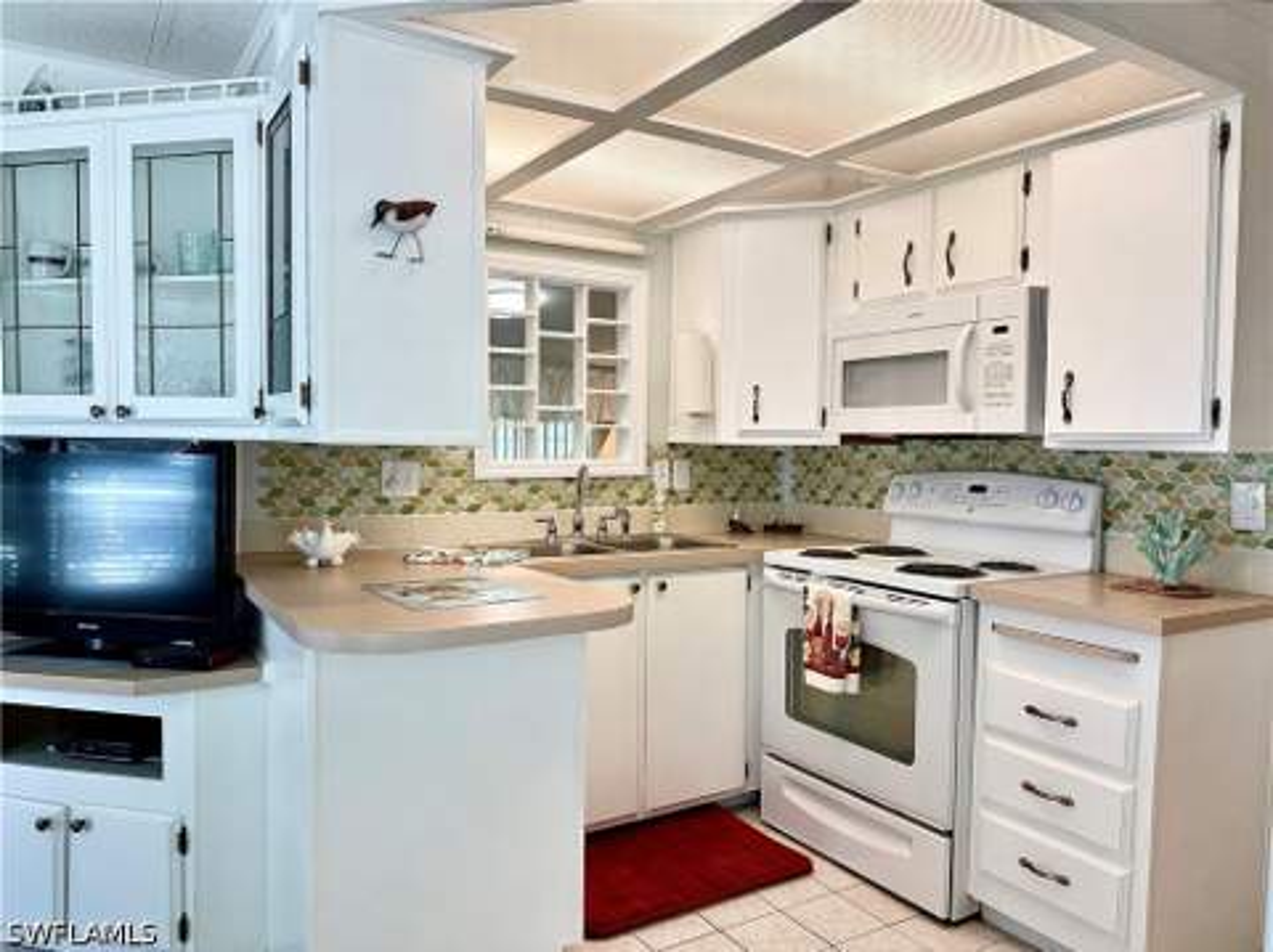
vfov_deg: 56.7
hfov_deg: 71.7
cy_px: 476
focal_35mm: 24
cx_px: 636
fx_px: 882
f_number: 1.78
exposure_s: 1/234
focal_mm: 6.76
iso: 80
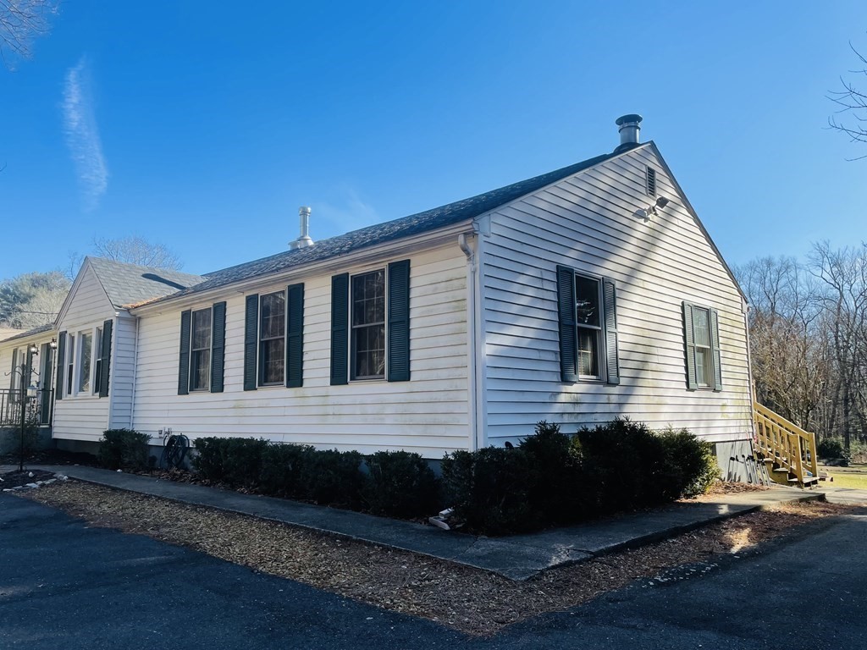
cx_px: 434
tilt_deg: +8.7
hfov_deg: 67.3
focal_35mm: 26
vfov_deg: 53.1
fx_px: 651
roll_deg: +1.1
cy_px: 325
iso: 32
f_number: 1.6
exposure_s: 1/2212
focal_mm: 4.2
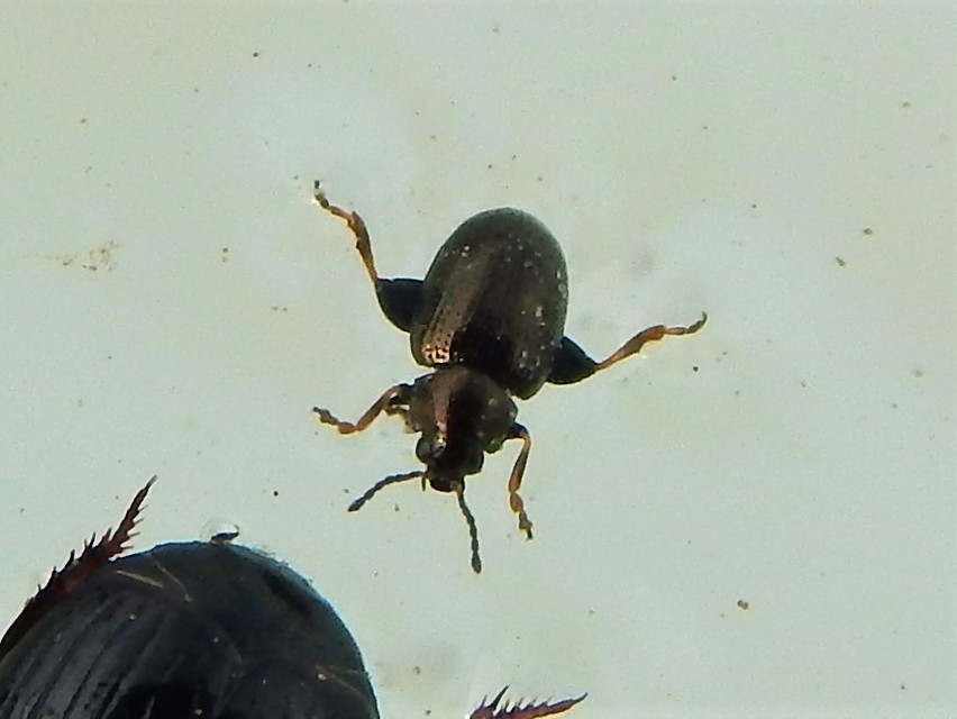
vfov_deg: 15.9
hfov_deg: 21.1
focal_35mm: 93
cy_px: 360
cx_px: 478
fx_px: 2573
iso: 125
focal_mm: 16.6
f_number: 4.4
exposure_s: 1/800
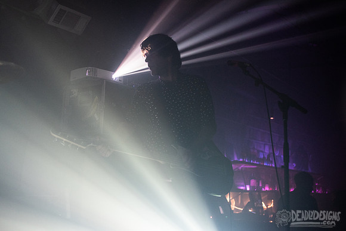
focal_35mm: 51
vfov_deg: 26.5
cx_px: 148
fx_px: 490
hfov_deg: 38.8
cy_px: 105
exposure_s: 1/80
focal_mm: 44
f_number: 3.2
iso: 2000
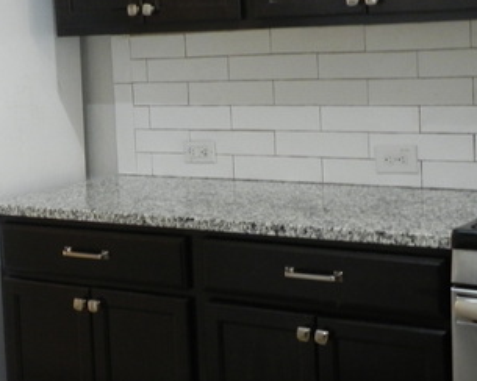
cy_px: 180
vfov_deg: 18.3
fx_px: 1186
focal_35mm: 84
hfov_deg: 22.3
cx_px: 67
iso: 400
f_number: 3.2
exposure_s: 1/13.2
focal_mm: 7.3
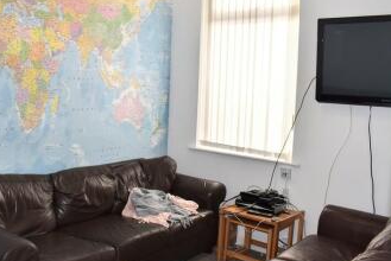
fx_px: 424
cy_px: 125
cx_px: 119
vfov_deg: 34.3
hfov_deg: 48.4
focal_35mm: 39
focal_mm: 18
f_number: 5.6
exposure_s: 1/125
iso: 250
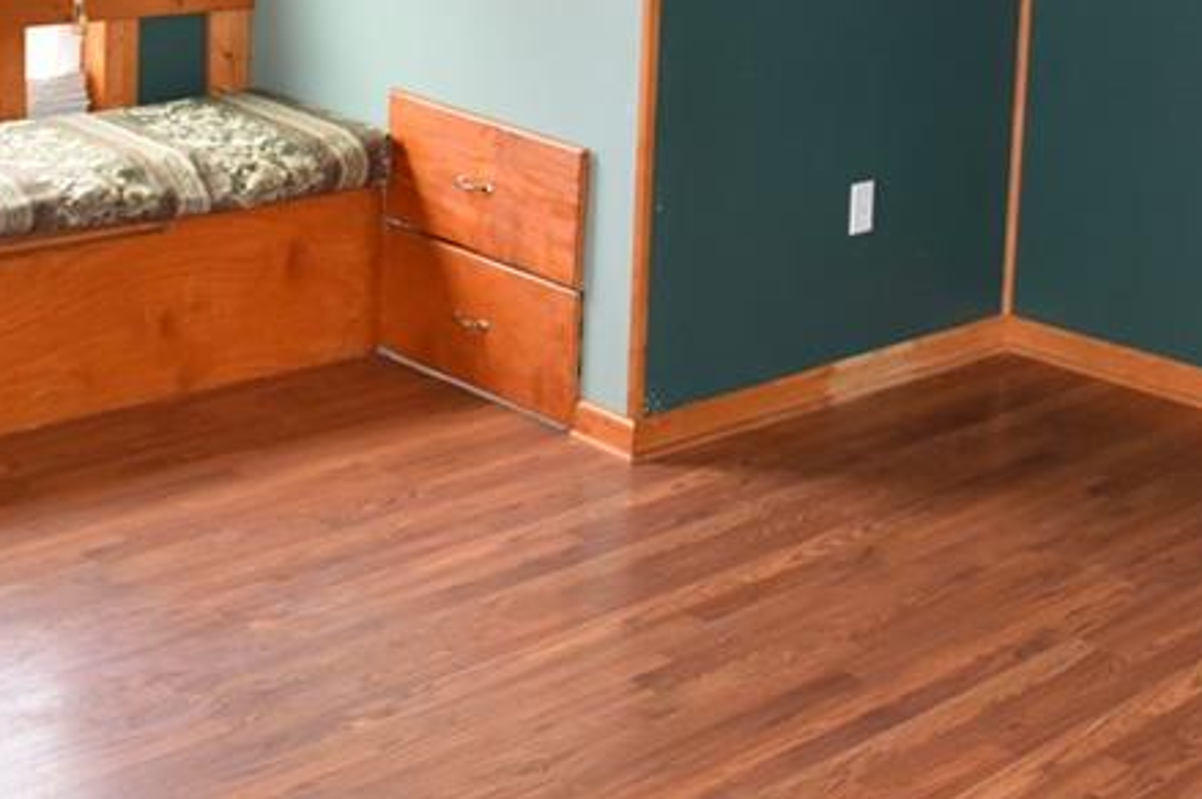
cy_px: -57
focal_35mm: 63
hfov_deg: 31.5
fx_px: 2102
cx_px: 846
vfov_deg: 20.6
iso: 800
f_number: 5
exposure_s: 1/100
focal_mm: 18
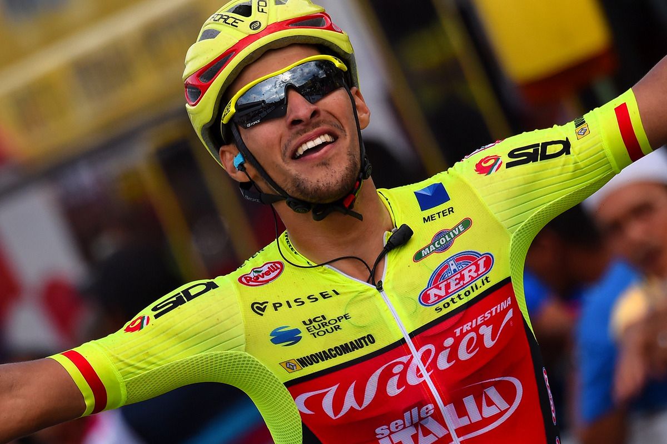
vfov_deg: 3.4
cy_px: 222
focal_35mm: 400
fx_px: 7408
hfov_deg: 5.2
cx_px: 334
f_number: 5.6
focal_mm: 400
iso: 1000
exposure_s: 1/1600
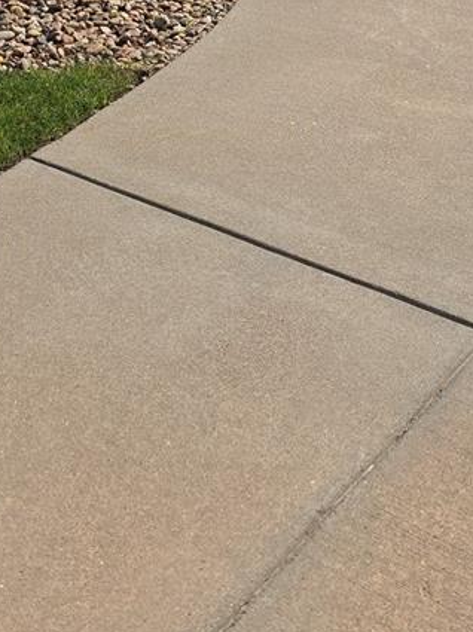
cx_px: 292
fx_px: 1186
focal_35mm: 65
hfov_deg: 22.5
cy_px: -134
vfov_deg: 26.4
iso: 12
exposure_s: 1/1182
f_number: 1.7
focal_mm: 6.3
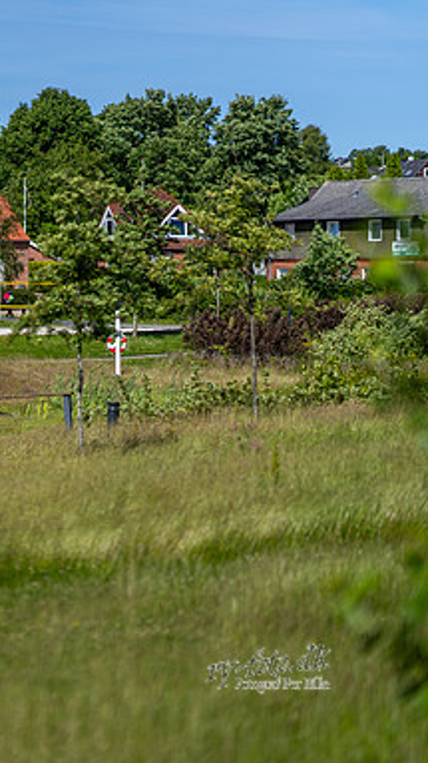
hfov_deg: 8.8
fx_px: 2728
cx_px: -113
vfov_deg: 15.9
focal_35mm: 135
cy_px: 382
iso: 50
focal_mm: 85
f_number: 1.4
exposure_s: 1/6400
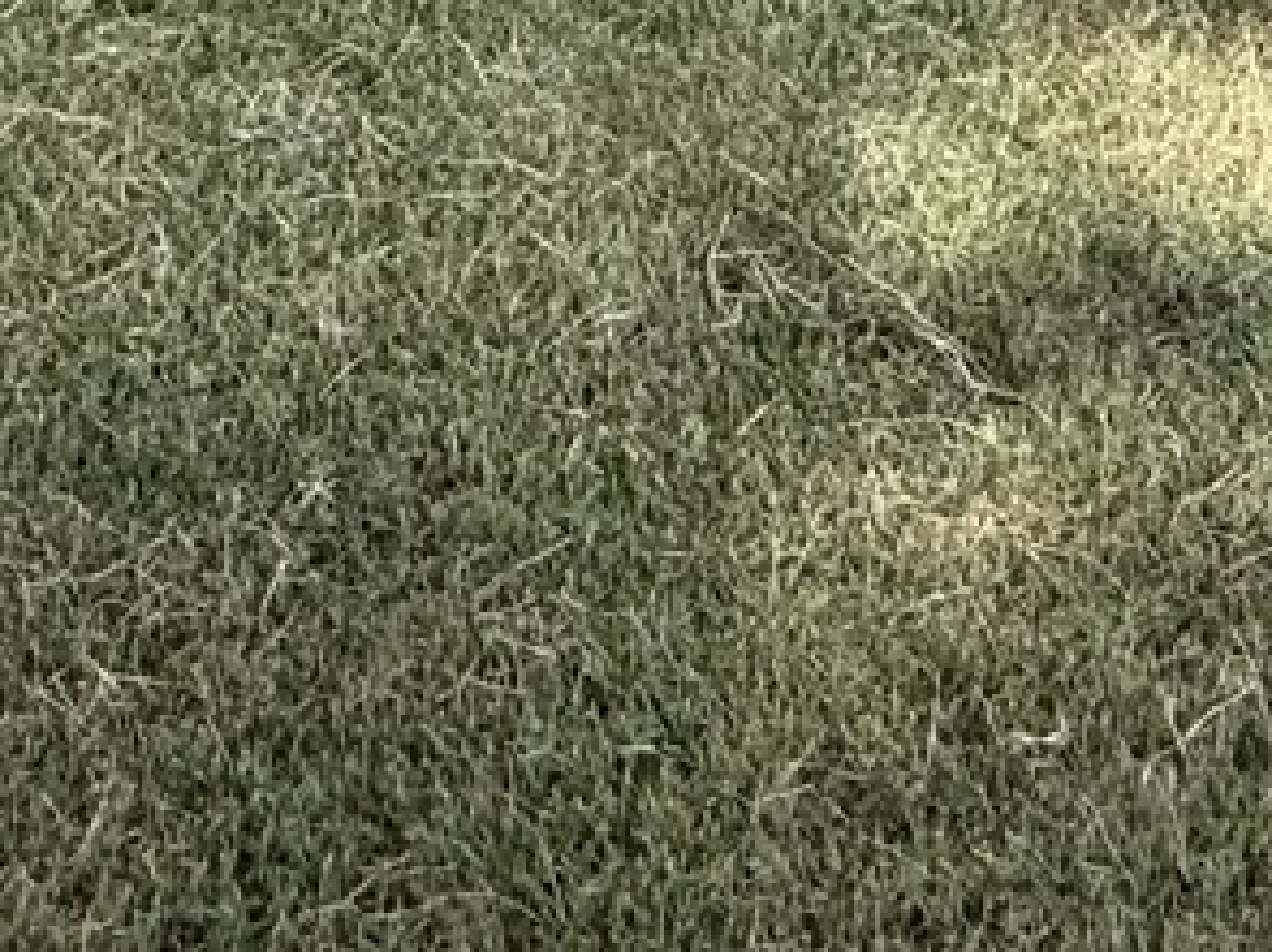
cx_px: 556
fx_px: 2792
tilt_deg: -11.0
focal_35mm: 76
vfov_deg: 14.8
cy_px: -1107
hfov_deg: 25.6
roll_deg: -1.2
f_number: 2.2
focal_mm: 2.22
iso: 64
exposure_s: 1/679
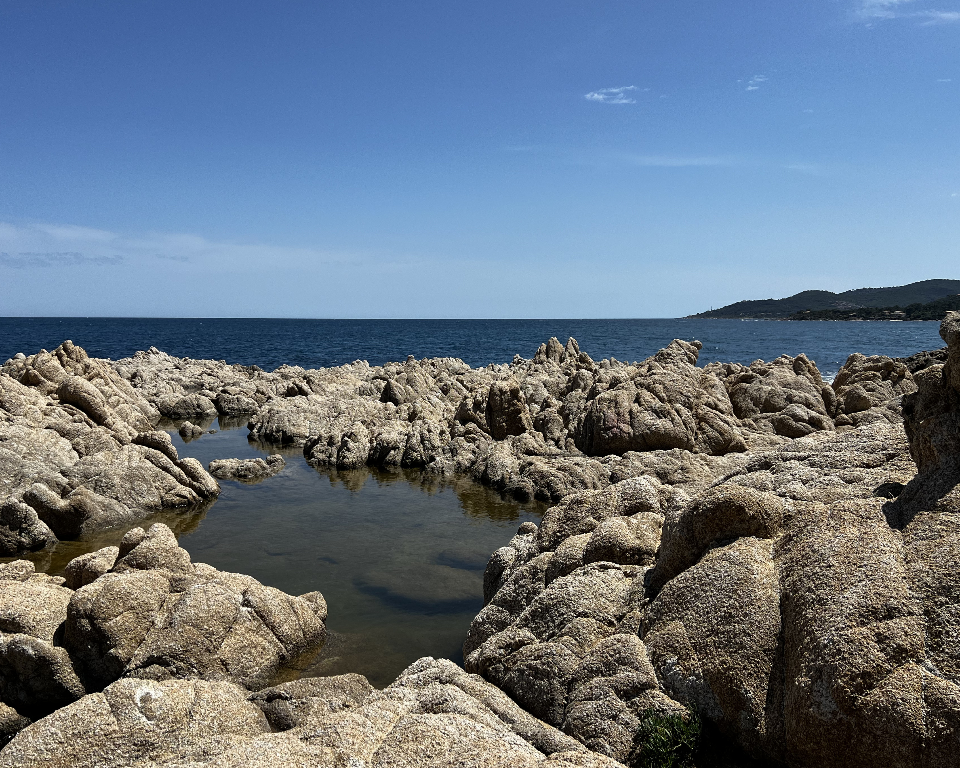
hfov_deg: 58.5
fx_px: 852
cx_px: 411
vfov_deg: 48.5
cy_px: 388
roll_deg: +0.1
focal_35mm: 30
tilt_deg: -4.8
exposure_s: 1/6993
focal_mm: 5.7
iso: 50
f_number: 1.5
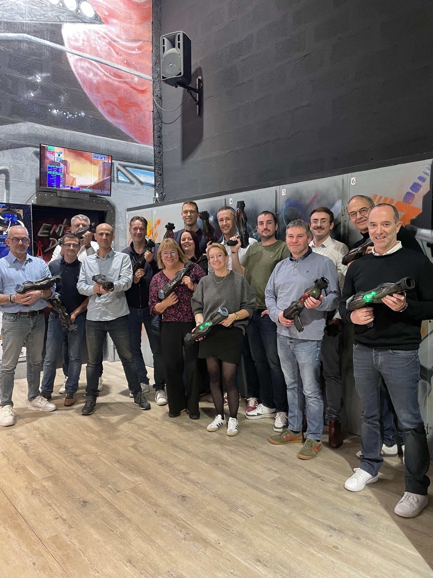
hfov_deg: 53.1
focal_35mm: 26
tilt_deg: -3.8
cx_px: 216
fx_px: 434
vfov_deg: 67.3
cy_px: 289
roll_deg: +0.4
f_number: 1.6
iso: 500
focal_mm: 4.2
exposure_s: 1/33
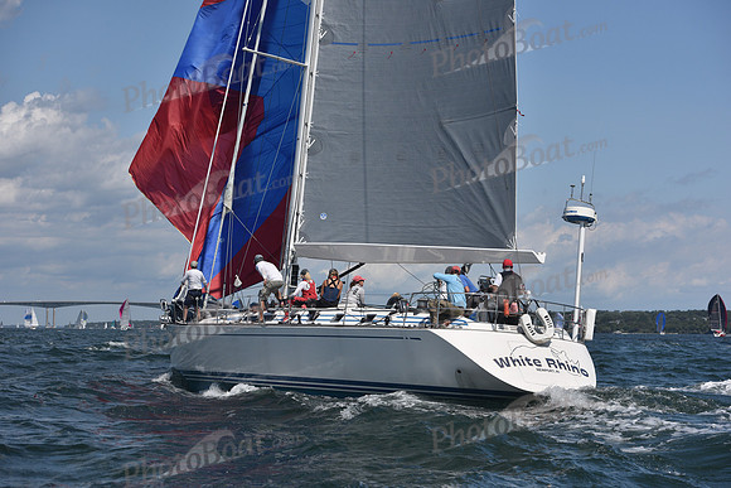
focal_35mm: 70
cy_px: 244
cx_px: 366
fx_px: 1422
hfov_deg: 28.8
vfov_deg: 19.5
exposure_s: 1/1250
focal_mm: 70
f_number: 6.3
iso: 250
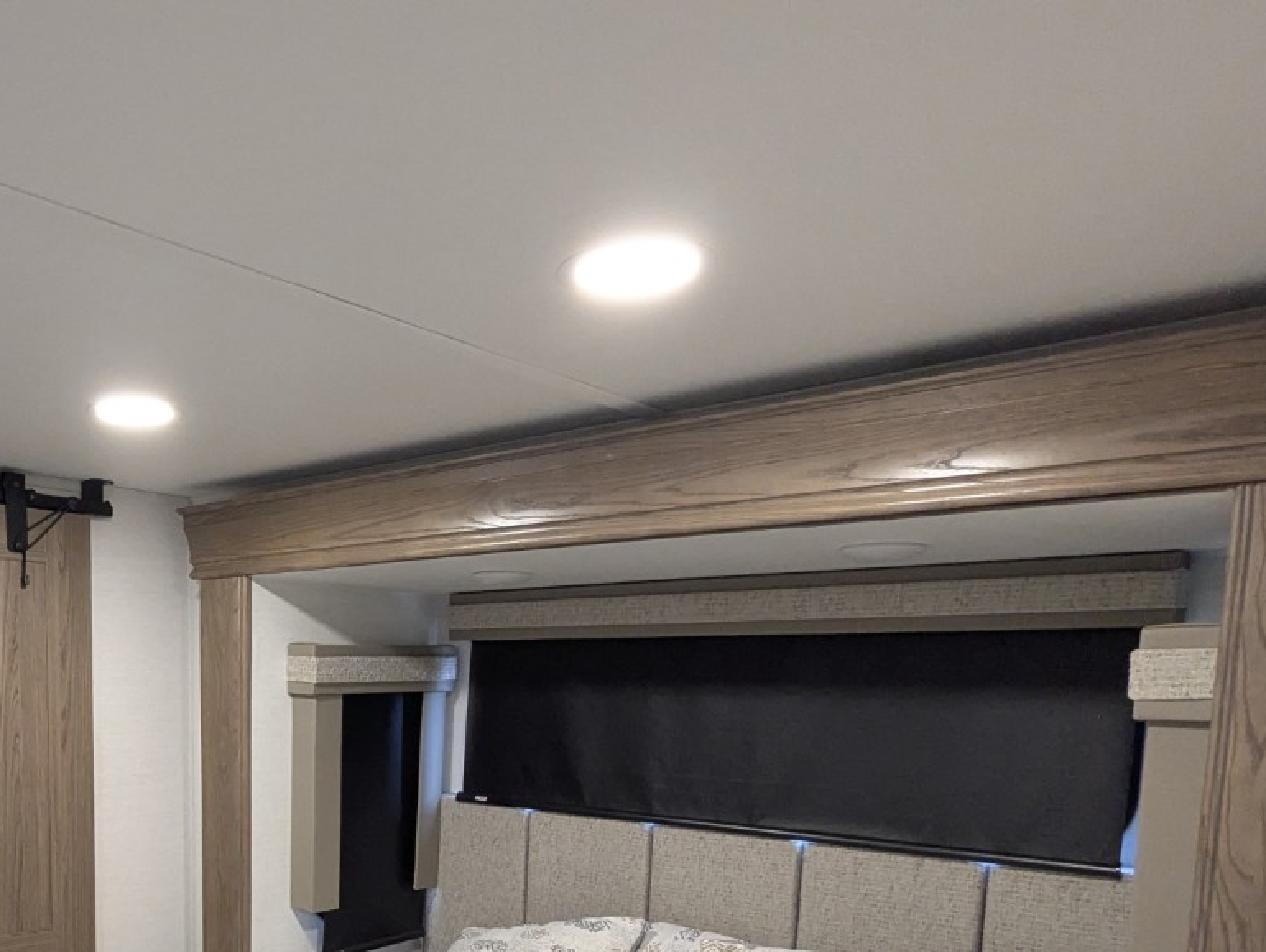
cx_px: 295
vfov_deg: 44.9
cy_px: 811
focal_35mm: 29
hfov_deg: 58.0
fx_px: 1062
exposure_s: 1/94.6
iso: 796
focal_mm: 2.35
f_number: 2.2
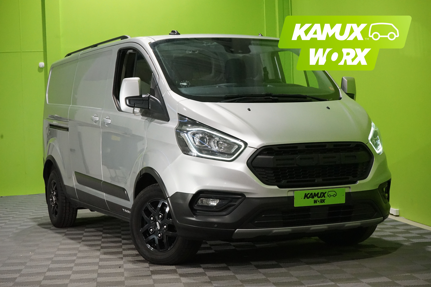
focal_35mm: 70
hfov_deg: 28.8
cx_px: 216
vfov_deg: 19.5
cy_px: 144
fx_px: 838
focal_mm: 70
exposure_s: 1/125
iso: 6400
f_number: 10
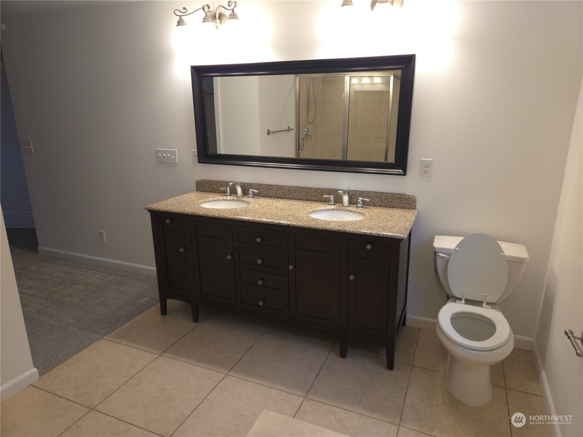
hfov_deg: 73.9
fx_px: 387
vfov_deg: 58.9
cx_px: 292
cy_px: 218
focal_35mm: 23
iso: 125
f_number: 1.8
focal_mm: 5.4
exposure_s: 1/60
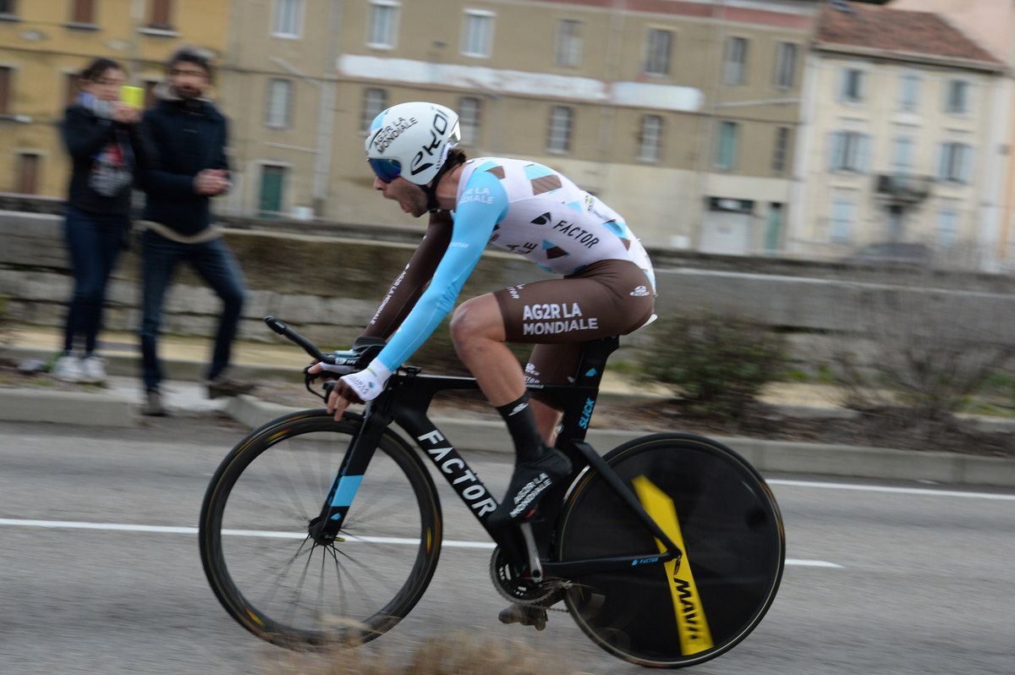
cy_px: 338
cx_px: 508
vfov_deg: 13.4
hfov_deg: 20.0
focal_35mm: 102
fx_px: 2873
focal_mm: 102
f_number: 9
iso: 1000
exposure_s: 1/320
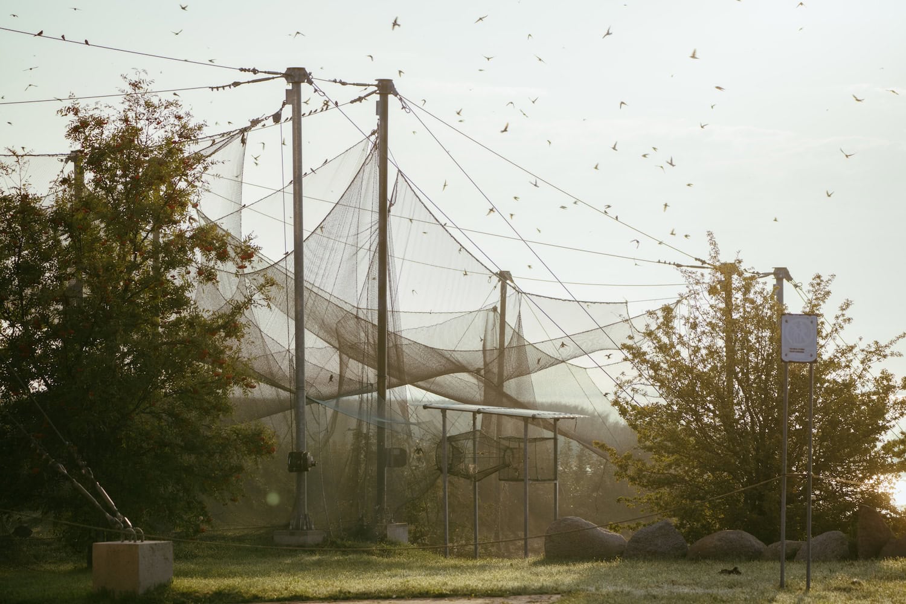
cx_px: 453
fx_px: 3171
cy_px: 302
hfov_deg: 16.3
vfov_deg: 10.9
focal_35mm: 126
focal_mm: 126
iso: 100
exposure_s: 1/320
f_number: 5
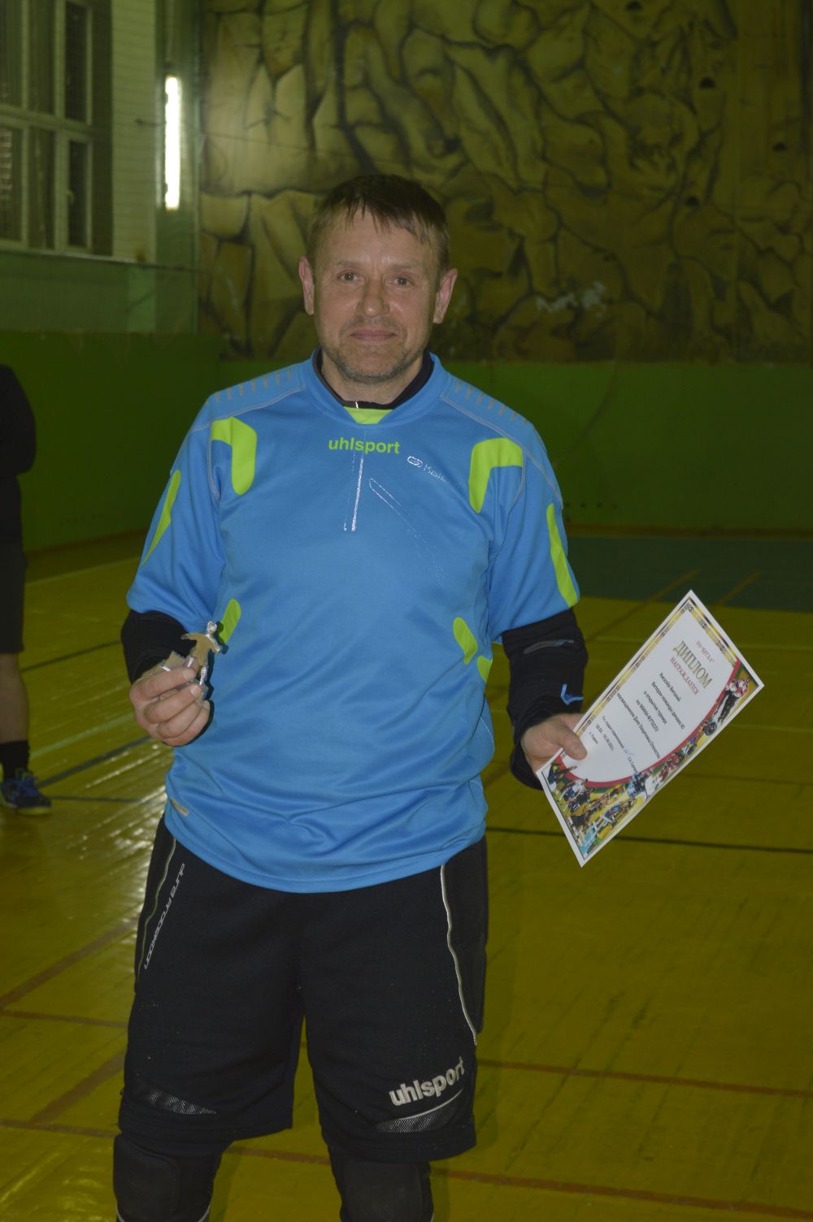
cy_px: 611
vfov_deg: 29.3
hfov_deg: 19.7
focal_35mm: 69
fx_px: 2342
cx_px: 406
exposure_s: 1/15
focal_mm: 46
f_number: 5.3
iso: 400
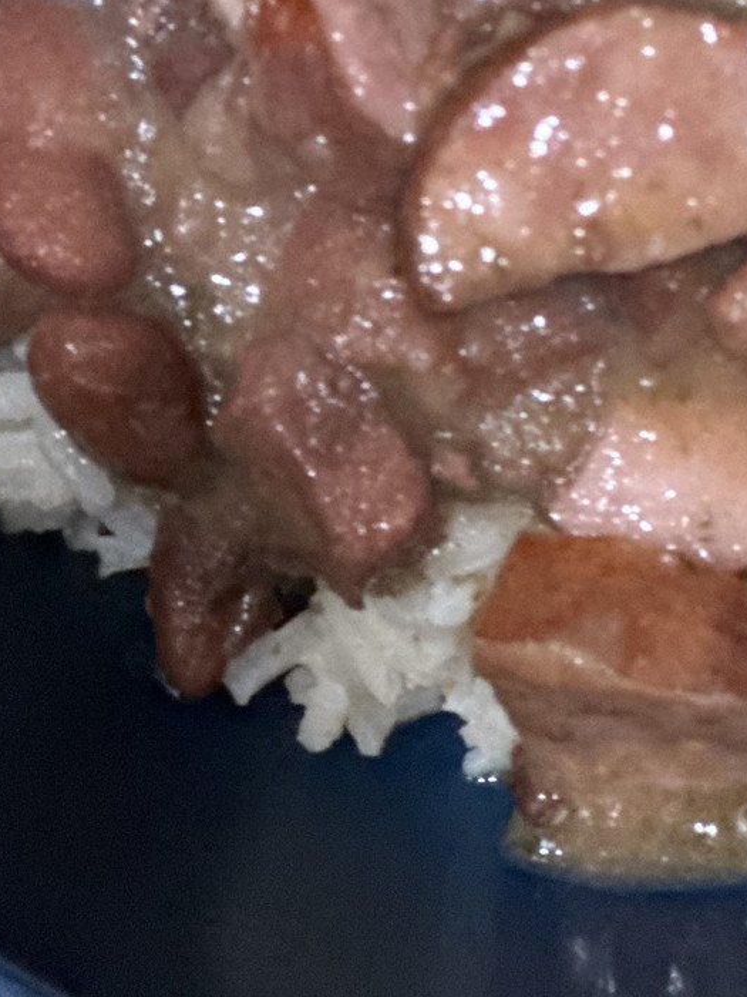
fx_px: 5064
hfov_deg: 8.4
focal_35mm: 176
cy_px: -140
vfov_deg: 11.1
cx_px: 544
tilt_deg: -73.8
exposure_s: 1/15
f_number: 2.8
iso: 500
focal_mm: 9
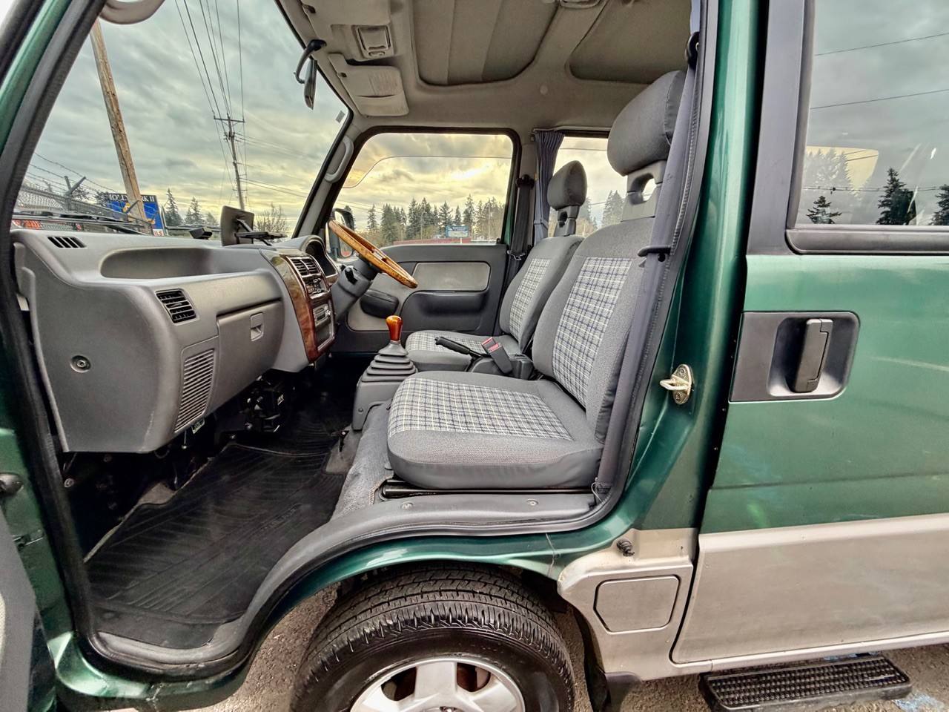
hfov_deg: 102.1
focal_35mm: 14
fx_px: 384
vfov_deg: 85.7
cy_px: 356
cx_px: 474
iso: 160
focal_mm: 2.22
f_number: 2.2
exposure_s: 1/121
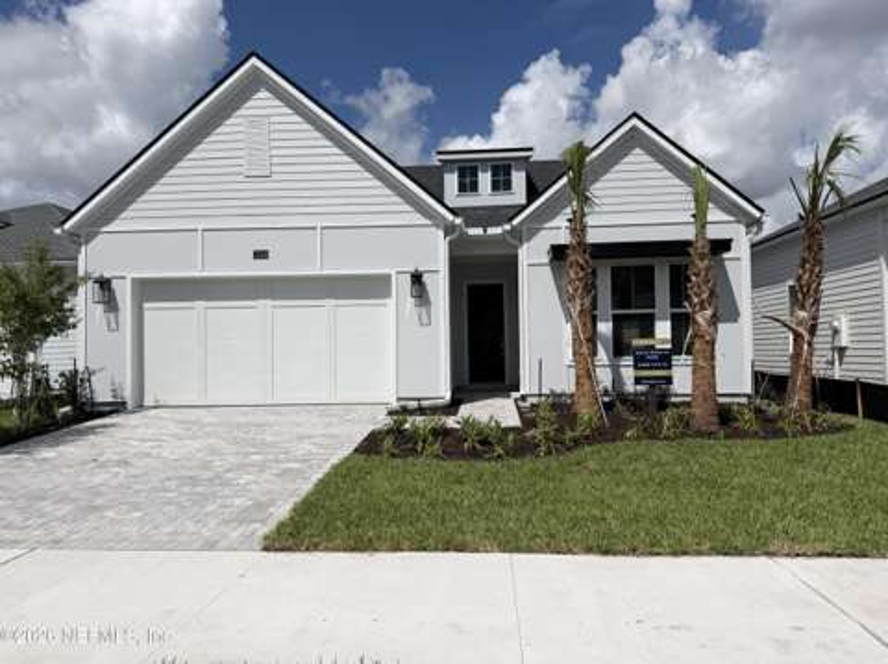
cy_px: 332
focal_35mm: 24
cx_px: 444
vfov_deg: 56.7
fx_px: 615
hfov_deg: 71.7
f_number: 1.78
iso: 80
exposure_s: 1/17544
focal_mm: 6.76
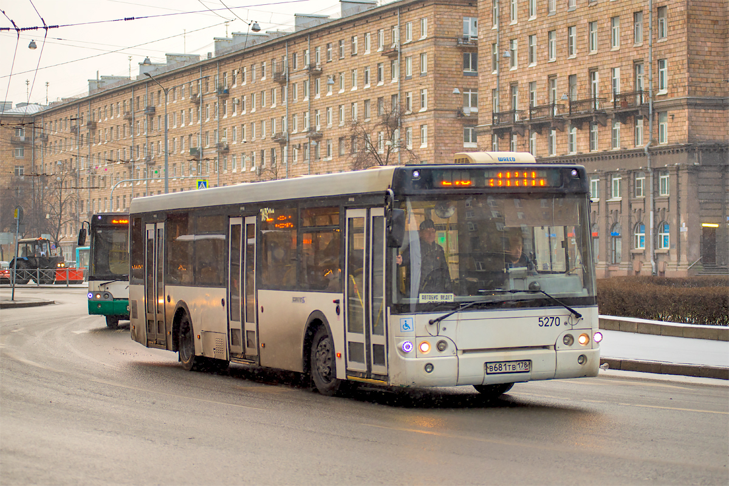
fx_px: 1620
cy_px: 243
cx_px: 364
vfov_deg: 17.1
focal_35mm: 80
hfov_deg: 25.4
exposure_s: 1/500
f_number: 2.8
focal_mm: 80
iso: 400
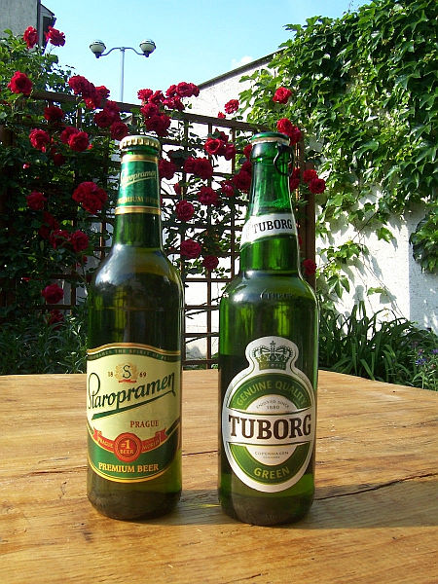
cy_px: 292
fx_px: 574
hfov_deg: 41.8
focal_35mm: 34
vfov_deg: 54.0
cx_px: 219
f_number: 5.6
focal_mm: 5.6
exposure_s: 1/125
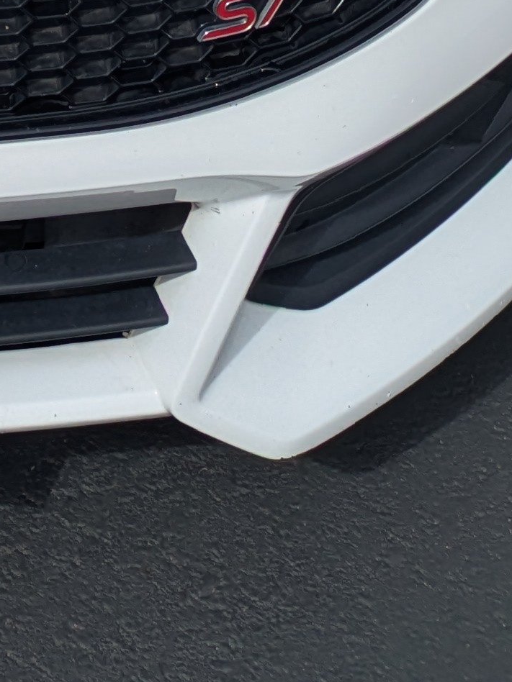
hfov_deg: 11.3
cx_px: -411
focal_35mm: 122
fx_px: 2406
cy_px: -738
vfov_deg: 13.5
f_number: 1.89
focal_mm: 5.43
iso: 81
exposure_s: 1/4184
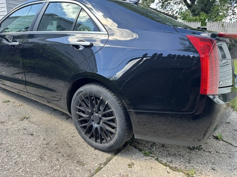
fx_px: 164
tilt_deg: -17.8
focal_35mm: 24
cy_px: 88
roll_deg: -2.7
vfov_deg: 56.8
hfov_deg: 71.6
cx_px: 118
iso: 64
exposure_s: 1/250
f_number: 1.78
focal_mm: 6.76
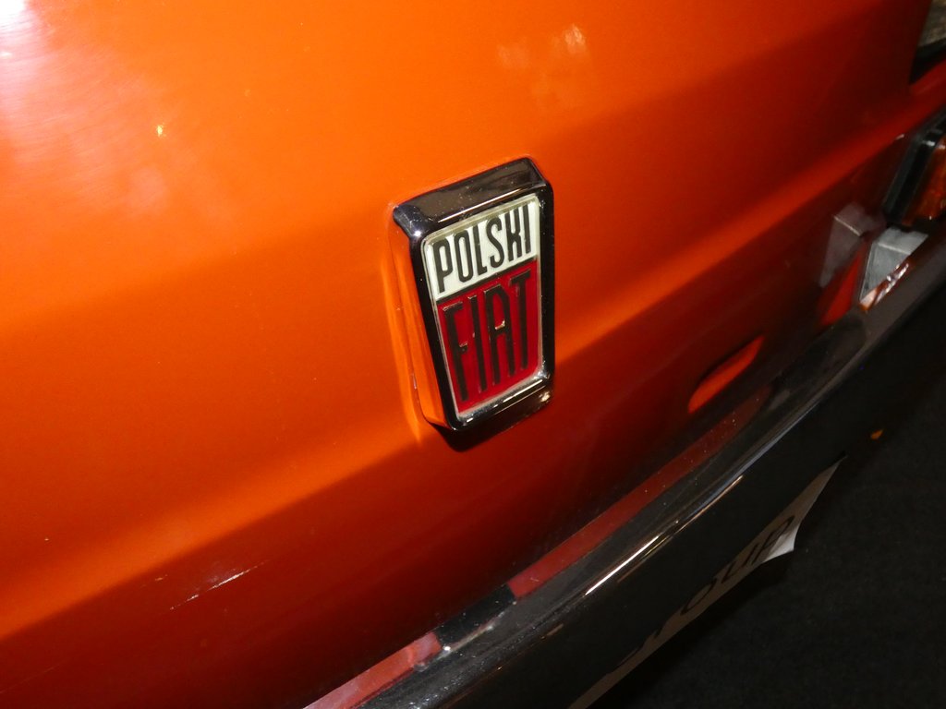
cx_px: 473
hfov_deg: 60.0
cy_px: 354
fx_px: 820
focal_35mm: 30
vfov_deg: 46.8
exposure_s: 1/320
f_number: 3.3
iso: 800
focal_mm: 5.3
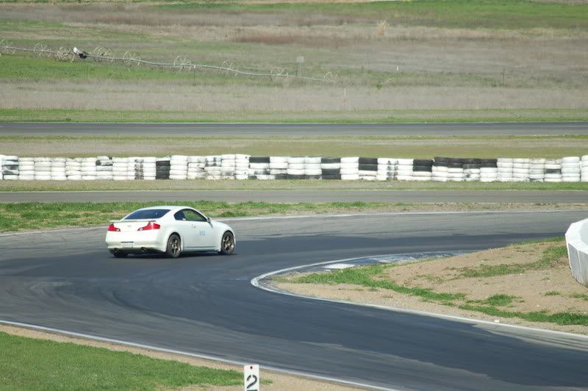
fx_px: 7344
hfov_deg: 4.6
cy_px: 196
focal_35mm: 450
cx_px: 294
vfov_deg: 3.0
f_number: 6.7
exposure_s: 1/500
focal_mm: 300
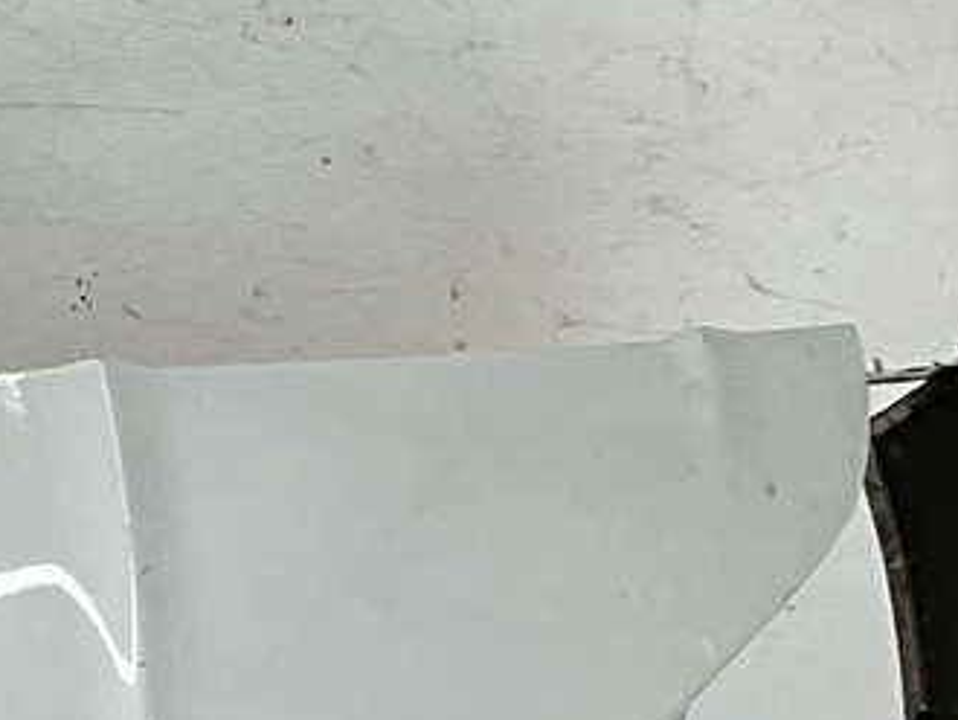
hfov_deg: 9.5
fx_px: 4902
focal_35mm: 177
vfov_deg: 7.9
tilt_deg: -35.0
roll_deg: -10.1
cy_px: 1562
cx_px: -1550
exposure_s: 1/140
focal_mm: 3
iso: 16
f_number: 1.8
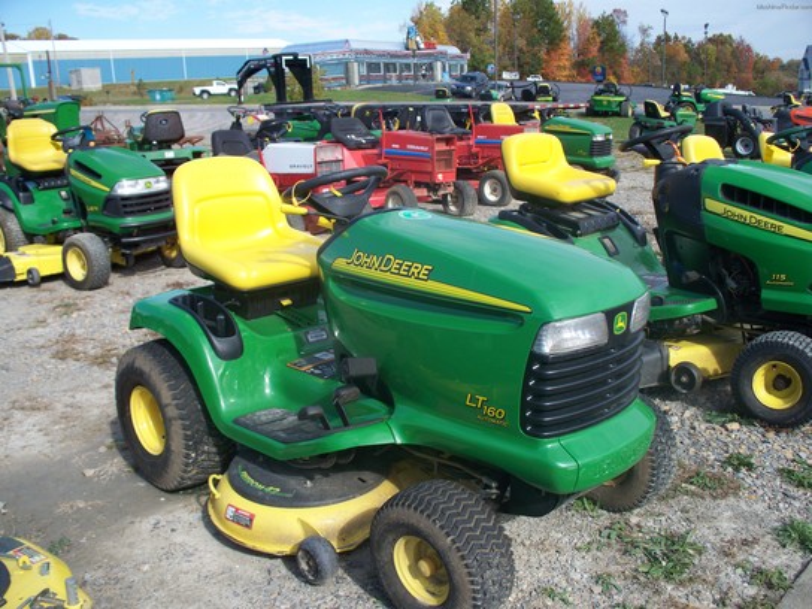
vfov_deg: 39.7
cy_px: 304
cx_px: 406
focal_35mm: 36
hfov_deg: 51.4
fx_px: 844
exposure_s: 1/640
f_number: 2.8
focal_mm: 7.54
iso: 64
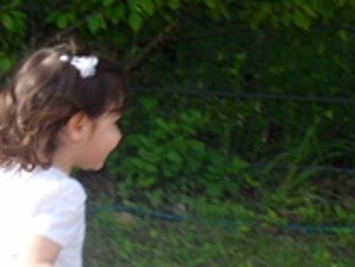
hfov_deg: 7.1
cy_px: 375
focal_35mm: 272
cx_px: -250
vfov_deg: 5.4
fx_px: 2791
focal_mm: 12.3
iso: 100
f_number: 5.1
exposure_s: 1/125
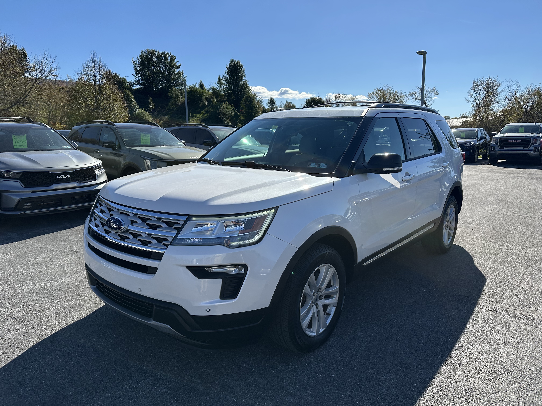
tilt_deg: -10.2
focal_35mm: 24
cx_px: 271
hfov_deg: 71.6
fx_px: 376
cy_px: 203
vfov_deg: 56.8
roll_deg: +0.3
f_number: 1.78
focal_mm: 6.86
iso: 80
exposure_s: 1/5525
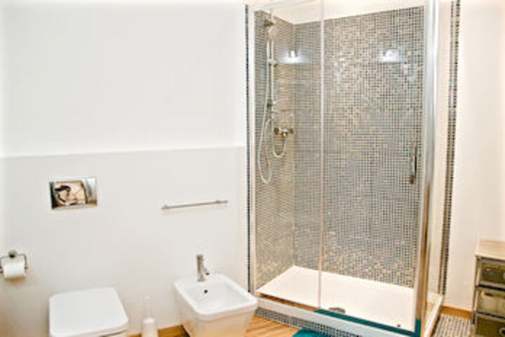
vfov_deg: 47.9
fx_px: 379
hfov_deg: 67.4
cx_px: 252
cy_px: 168
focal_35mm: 27
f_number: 4
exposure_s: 1/60
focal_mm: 18
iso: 800
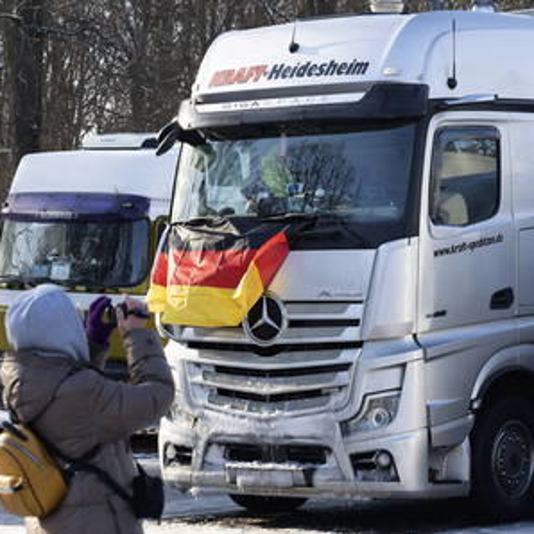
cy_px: 267
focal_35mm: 135
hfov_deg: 12.9
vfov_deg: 12.9
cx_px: 279
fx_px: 2356
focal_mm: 70
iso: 125
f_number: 5
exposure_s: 1/160
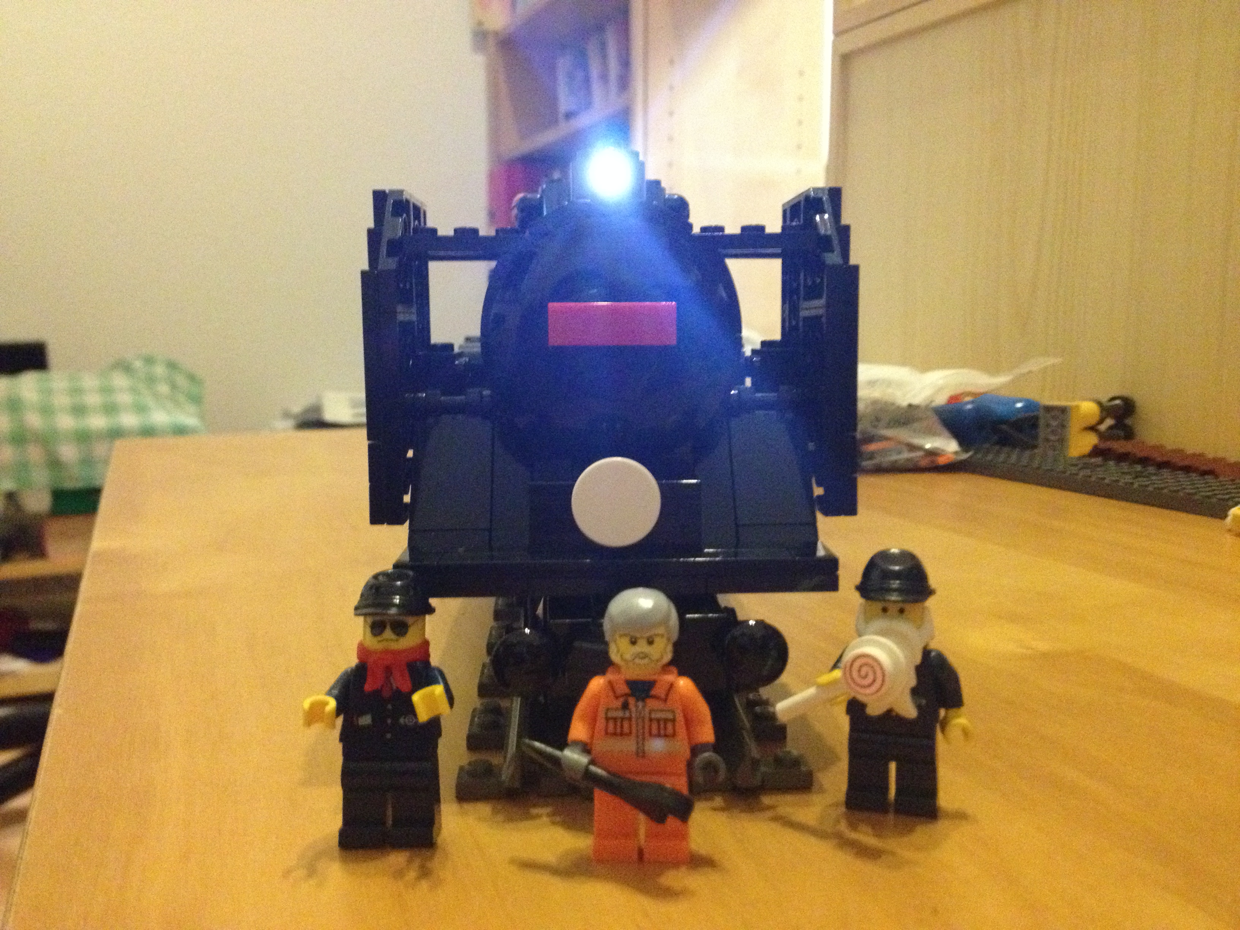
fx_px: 1254
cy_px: 465
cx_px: 620
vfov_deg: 40.7
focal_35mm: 35
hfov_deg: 52.6
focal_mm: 4.28
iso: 800
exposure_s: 1/15
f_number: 2.4
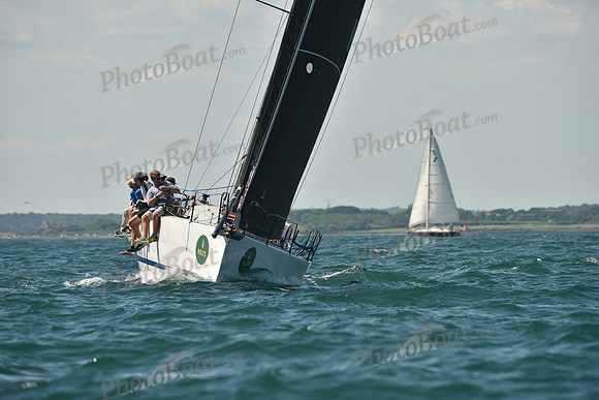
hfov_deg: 5.2
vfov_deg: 3.4
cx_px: 300
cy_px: 200
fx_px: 6657
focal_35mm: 400
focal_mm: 400
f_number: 8
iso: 250
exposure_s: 1/1000
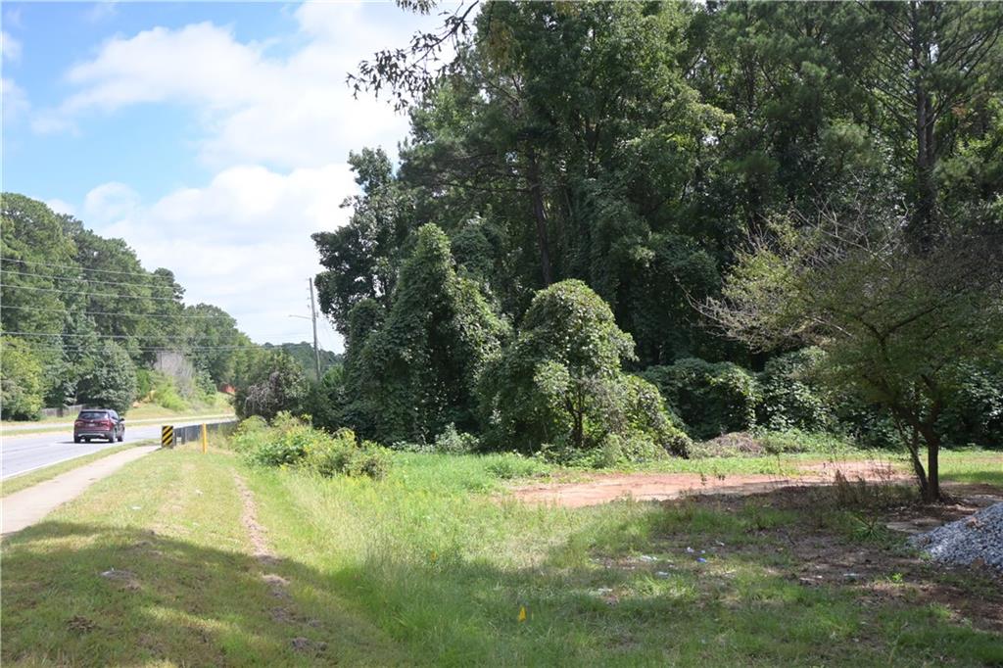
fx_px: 961
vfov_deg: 38.3
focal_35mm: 34
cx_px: 502
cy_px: 334
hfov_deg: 55.1
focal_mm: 23
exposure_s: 1/4000
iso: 1000
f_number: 4.5
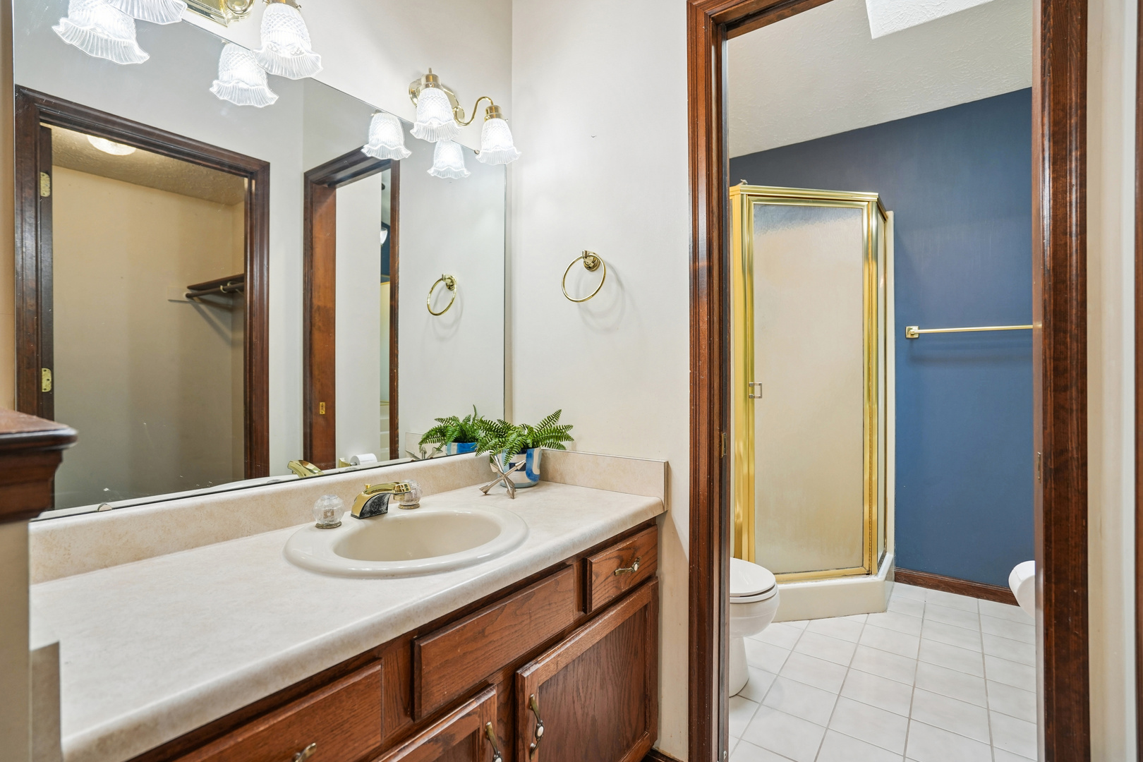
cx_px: 572
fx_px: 508
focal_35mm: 16
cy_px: 381
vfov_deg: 73.7
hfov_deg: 96.7
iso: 400
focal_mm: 16
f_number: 5
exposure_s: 1/50
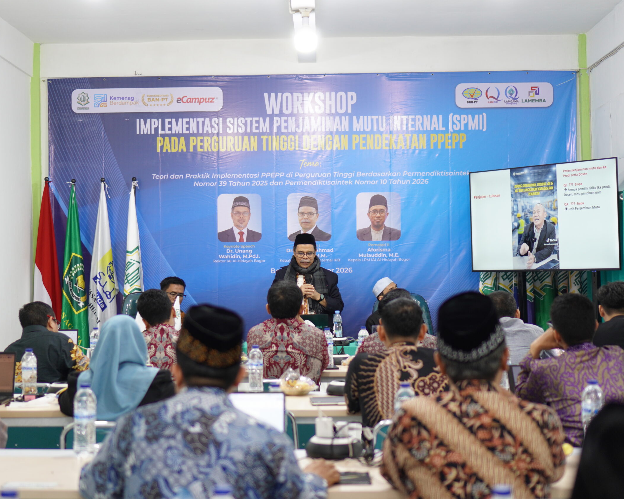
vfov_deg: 25.6
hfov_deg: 31.6
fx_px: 1100
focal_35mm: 60
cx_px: 279
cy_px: 251
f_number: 1.8
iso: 200
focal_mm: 35
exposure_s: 1/100
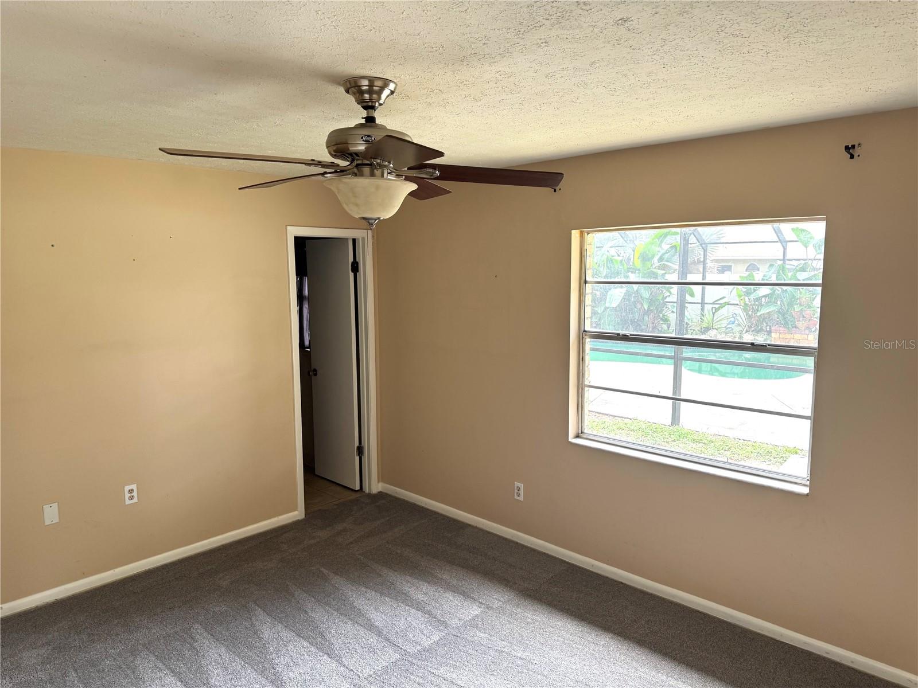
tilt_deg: -8.2
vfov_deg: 56.8
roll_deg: -0.4
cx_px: 459
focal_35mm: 24
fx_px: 636
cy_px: 344
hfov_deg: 71.6
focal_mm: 6.76
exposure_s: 1/136
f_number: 1.78
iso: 100
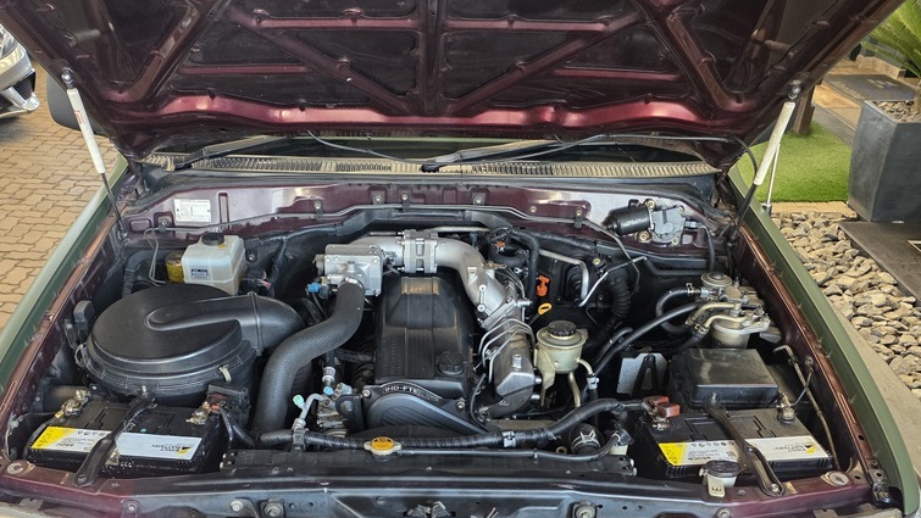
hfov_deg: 58.0
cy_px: 431
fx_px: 830
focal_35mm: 34
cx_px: 429
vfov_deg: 33.4
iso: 160
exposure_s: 1/180
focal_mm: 6.25
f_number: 1.7
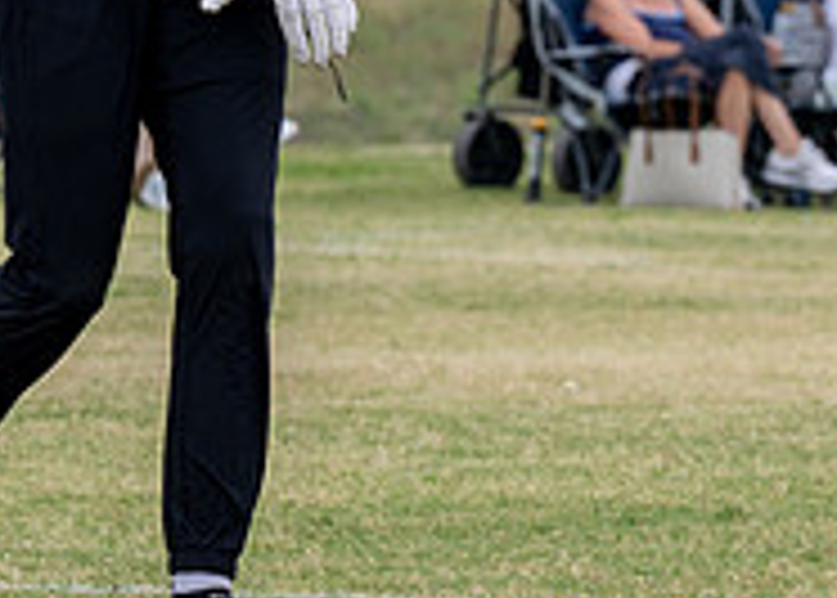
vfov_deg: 2.5
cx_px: 292
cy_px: -69
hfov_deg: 3.5
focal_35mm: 578
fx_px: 13745
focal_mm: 162
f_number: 7.1
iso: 100
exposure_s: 1/250
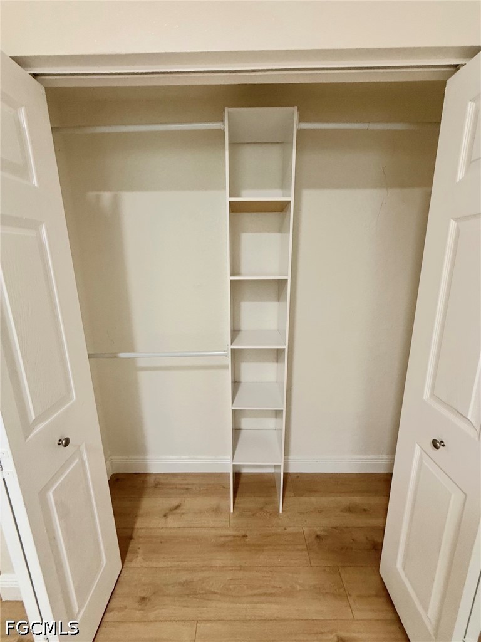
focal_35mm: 14
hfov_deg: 85.7
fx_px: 259
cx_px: 240
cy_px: 321
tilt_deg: -12.0
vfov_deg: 102.1
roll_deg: +0.4
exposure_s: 1/80
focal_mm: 2.22
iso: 320
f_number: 2.2
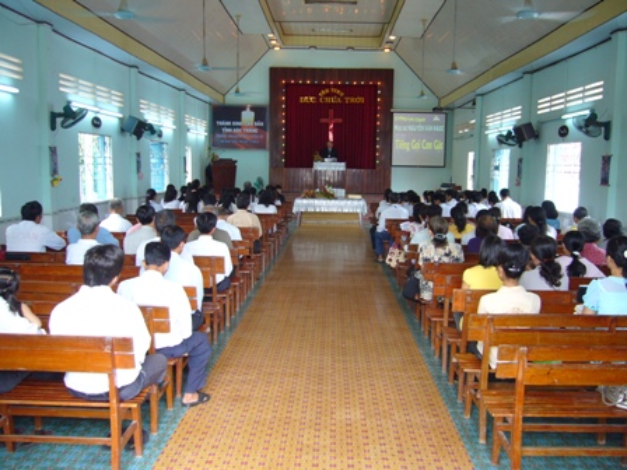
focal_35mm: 35
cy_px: 235
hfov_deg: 52.6
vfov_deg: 40.7
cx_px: 314
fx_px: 634
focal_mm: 5.8
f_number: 2.8
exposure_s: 1/25
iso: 100
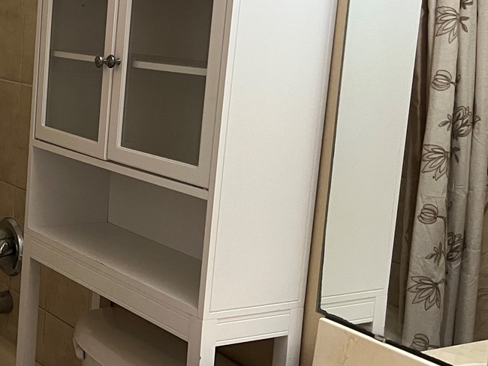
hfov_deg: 28.3
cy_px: 135
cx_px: -8
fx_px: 903
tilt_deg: -8.8
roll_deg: -2.8
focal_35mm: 64
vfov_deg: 22.9
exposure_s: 1/60
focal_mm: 5.7
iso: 320
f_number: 1.5
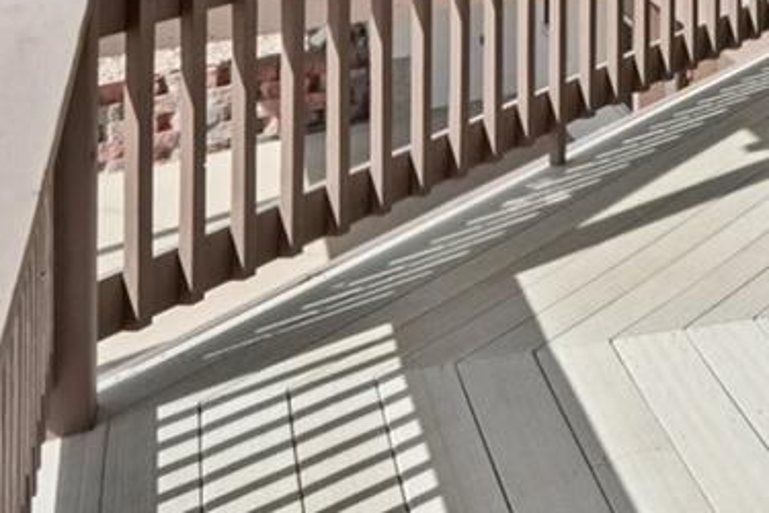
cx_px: 1540
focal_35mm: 64
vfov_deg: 17.9
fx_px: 1367
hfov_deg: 19.0
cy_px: -347
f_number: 8
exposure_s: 1/1000
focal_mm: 10
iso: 800
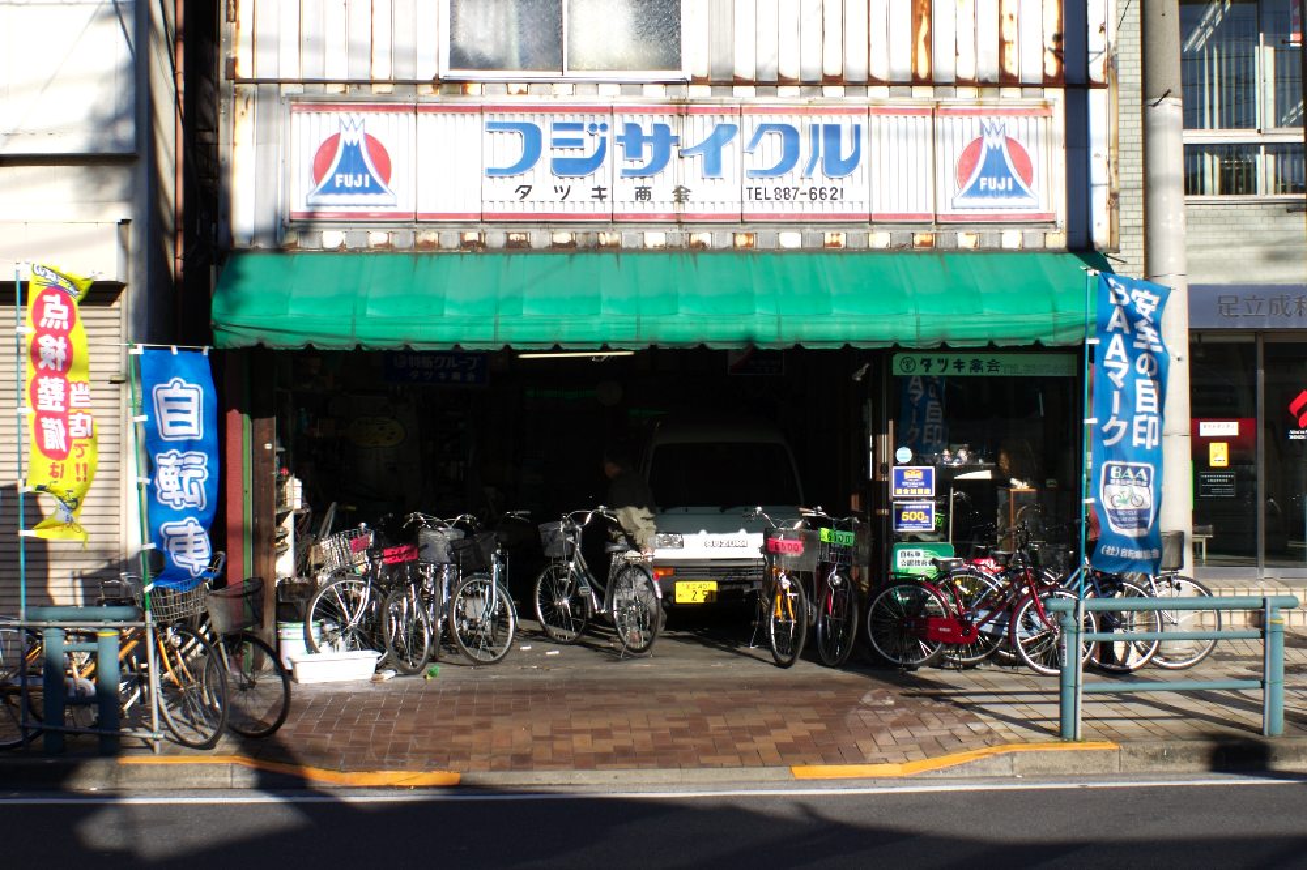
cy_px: 435
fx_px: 1524
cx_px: 654
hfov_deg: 46.4
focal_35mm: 42
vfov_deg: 31.9
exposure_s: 1/125
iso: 100
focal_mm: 28
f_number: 10
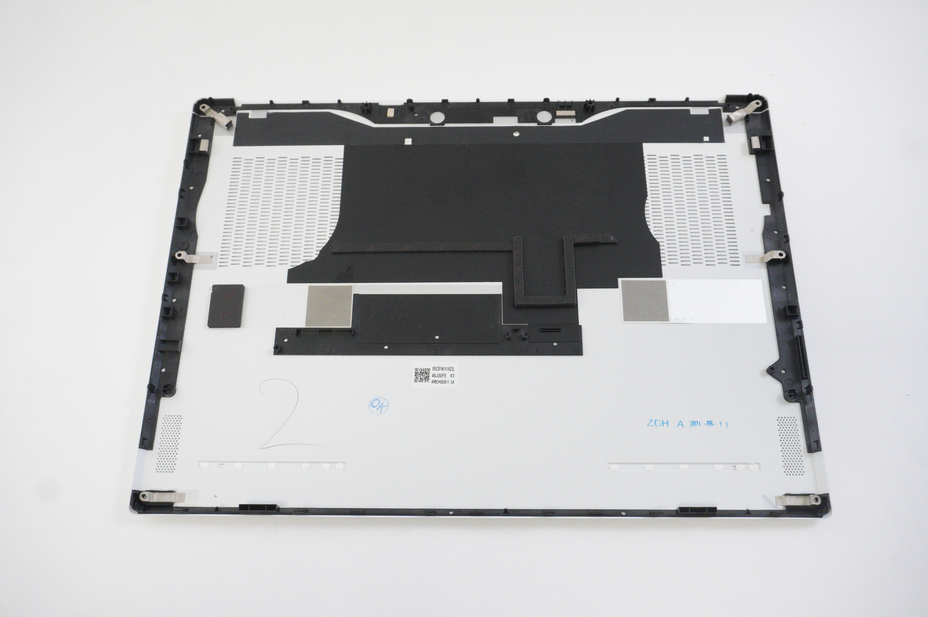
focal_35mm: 33
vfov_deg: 39.9
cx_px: 464
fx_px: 850
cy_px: 308
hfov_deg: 57.3
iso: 4000
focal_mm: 22
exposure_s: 1/160
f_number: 6.3
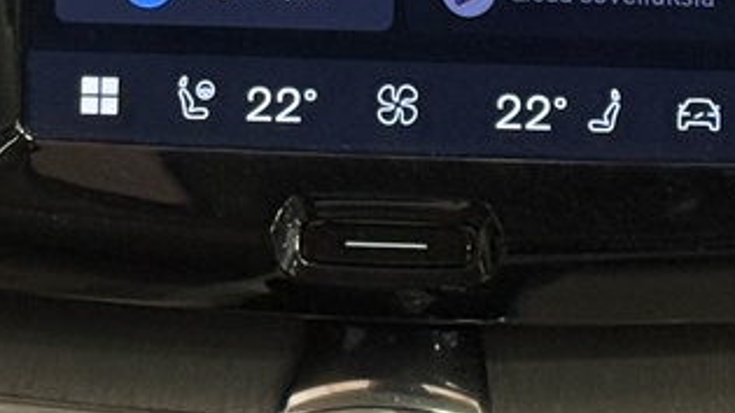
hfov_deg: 9.0
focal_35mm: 239
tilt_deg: -20.3
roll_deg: +0.1
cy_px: -259
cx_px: 411
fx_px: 4657
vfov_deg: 5.0
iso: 250
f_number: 1.78
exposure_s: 1/60
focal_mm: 6.76
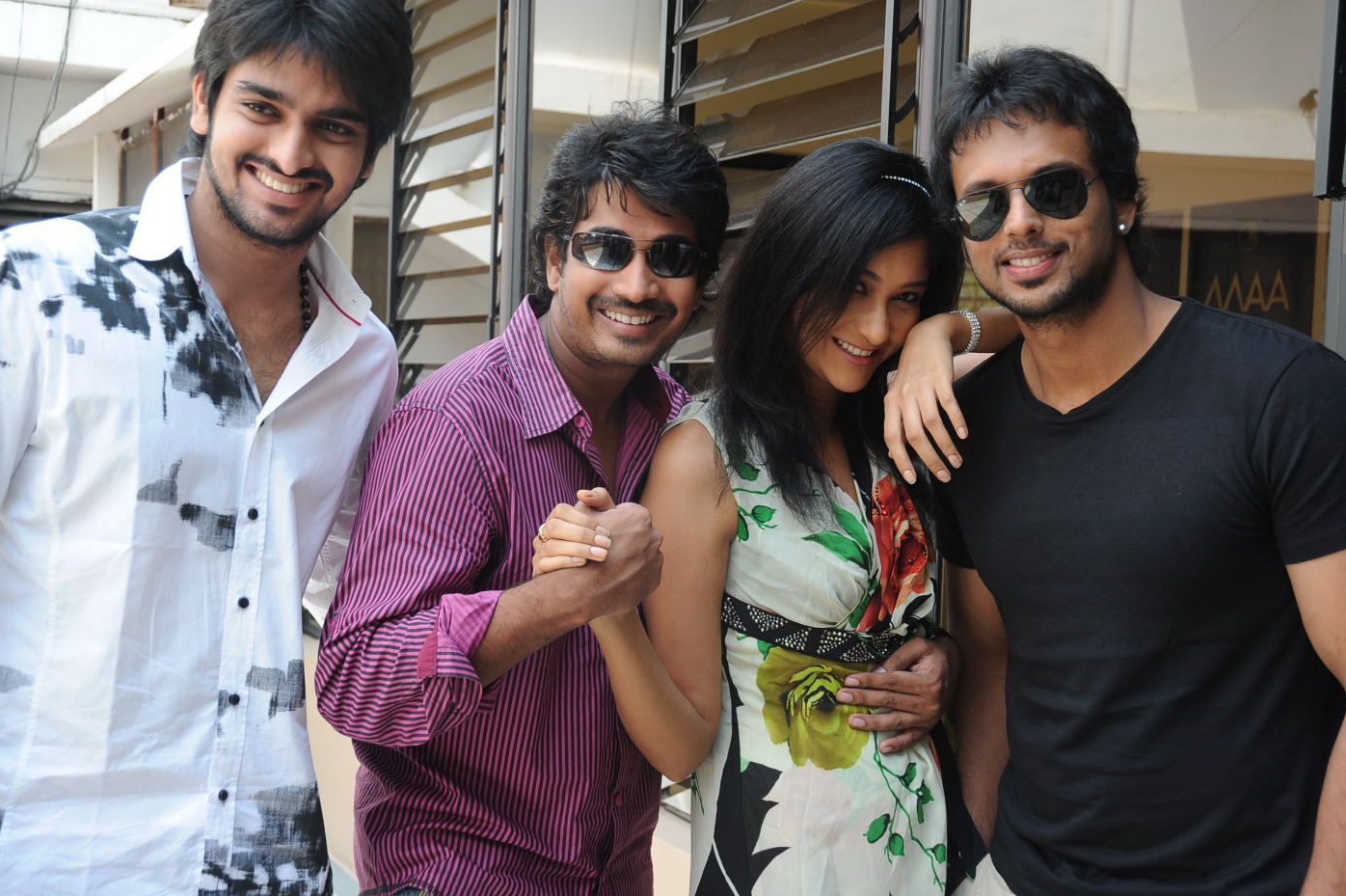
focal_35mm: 55
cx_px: 604
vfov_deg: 24.6
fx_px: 2055
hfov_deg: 36.2
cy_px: 426
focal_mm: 48
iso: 320
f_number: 7.1
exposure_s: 1/125
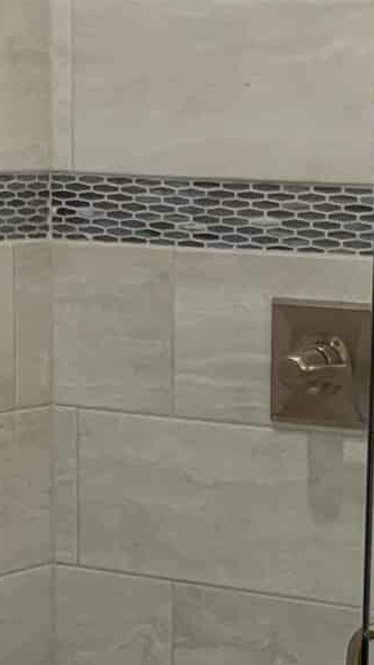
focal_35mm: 125
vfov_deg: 16.8
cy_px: 651
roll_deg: -1.1
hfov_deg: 9.7
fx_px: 2205
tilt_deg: -13.4
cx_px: 279
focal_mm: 4.25
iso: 80
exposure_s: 1/60
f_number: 1.8
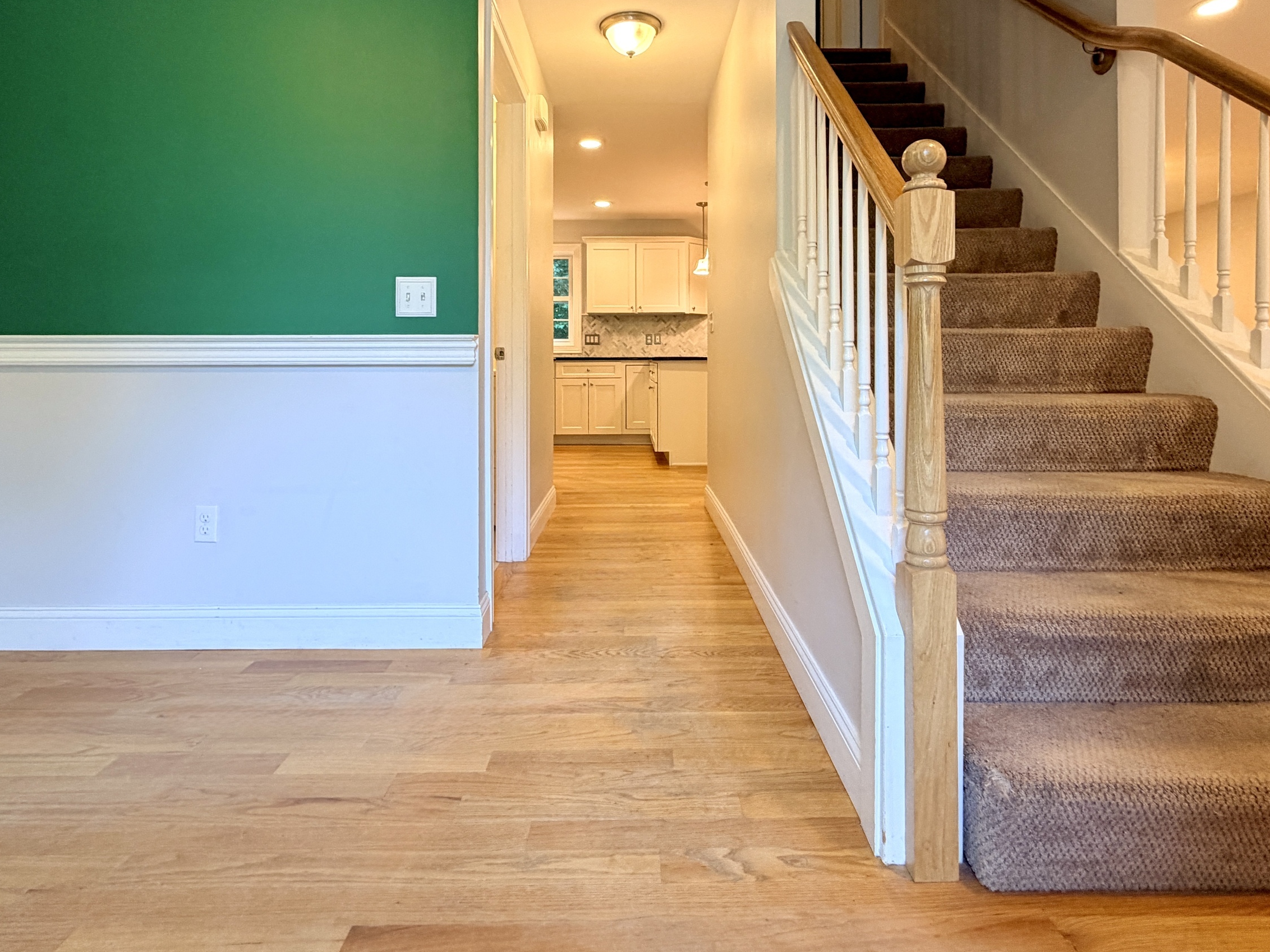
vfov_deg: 67.6
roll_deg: +1.6
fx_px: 697
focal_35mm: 19
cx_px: 639
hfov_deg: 84.7
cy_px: 355
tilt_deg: +0.6
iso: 200
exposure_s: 1/60
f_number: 2.2
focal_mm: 2.22
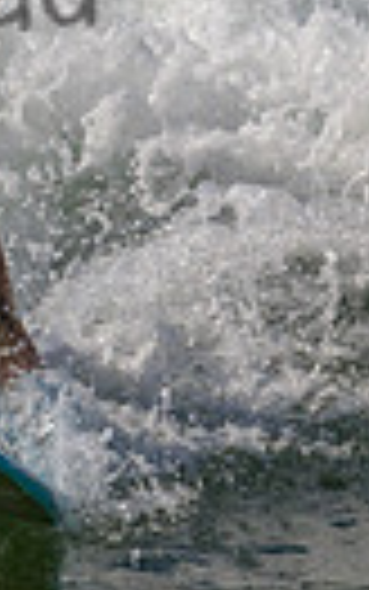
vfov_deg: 0.8
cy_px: -125
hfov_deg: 0.5
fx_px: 40198
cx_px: -145
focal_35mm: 2501
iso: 200
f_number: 10
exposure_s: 1/2000
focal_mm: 470
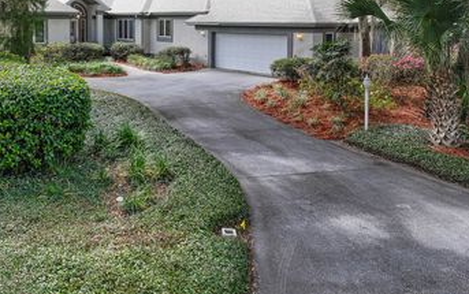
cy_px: 67
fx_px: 473
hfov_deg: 51.9
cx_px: 164
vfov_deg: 33.7
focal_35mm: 37
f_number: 2.8
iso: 410
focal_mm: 12.29
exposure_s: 1/1000
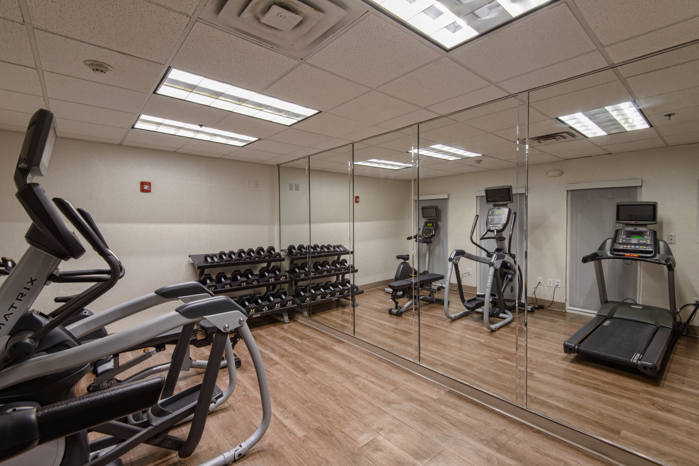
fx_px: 311
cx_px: 350
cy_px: 233
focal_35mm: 16
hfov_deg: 96.7
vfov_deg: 73.8
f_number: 11
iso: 200
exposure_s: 1/2.5
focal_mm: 16
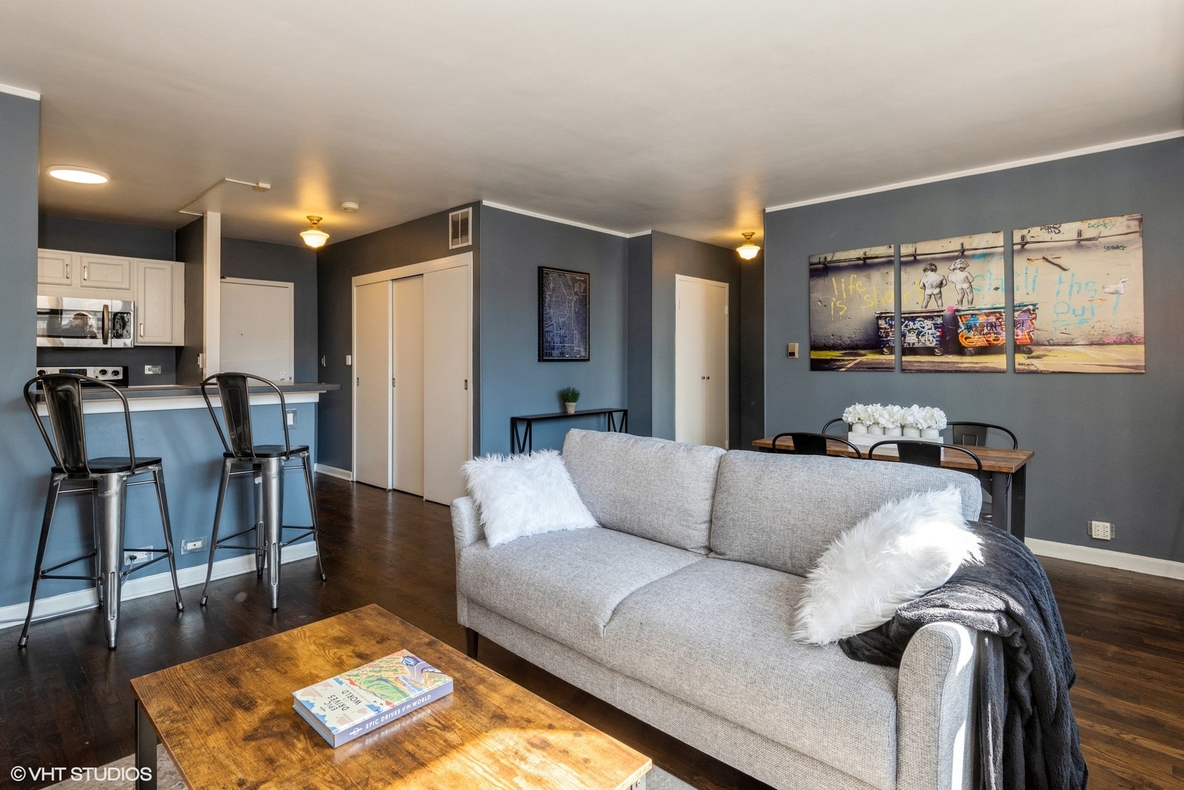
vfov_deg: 67.4
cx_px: 592
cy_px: 395
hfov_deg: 90.0
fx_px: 592
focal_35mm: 18
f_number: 8
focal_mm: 18
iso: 400
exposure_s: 1/25
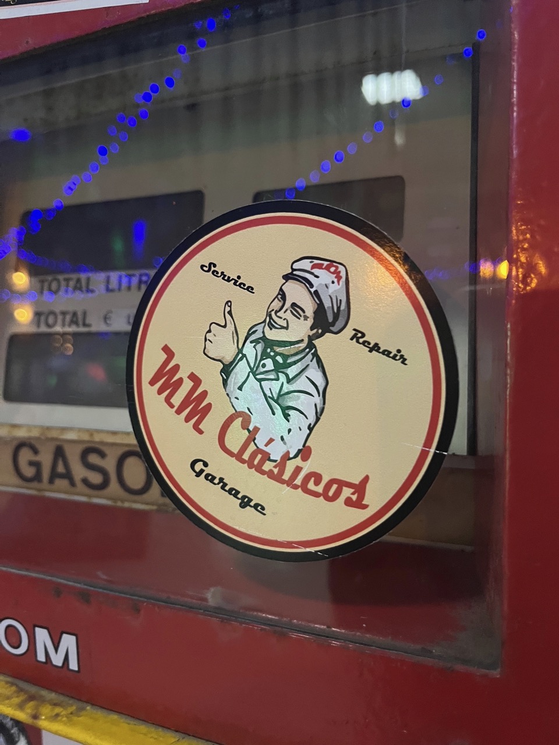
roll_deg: +1.1
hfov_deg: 53.1
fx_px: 560
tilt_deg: -4.8
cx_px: 280
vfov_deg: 67.3
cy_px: 372
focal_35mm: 26
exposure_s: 1/25
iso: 500
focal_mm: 5.1
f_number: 1.6
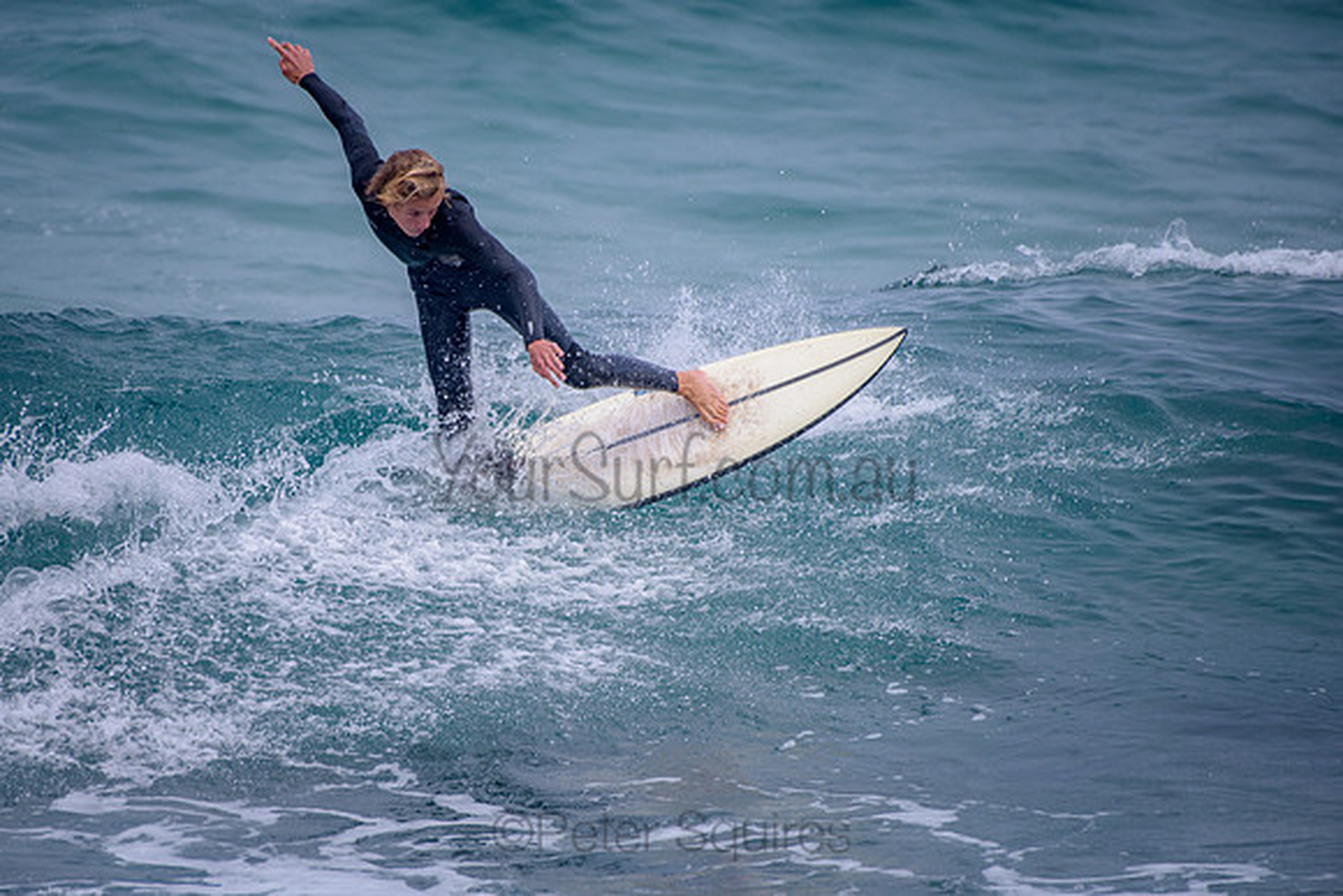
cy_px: 466
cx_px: 520
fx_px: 22874
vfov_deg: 2.2
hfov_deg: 3.4
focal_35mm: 613
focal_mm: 500
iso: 160
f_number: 5.6
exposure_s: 1/2000
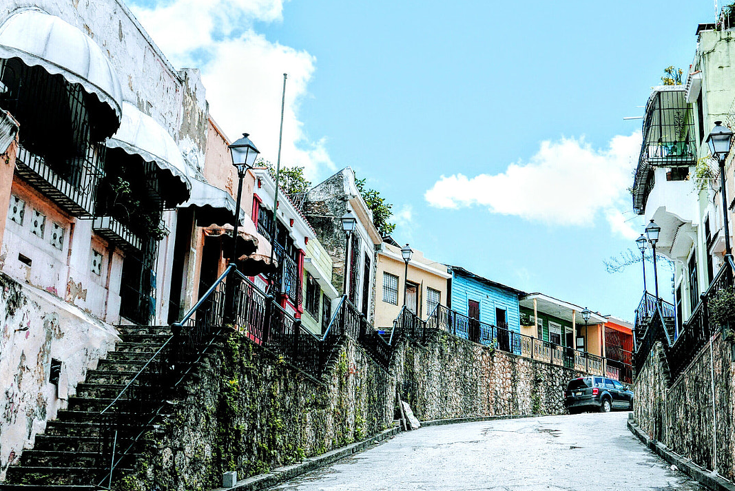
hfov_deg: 38.4
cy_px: 233
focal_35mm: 51
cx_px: 489
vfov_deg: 26.5
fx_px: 1042
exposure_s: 1/800
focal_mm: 15.4
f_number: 5.6
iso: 200
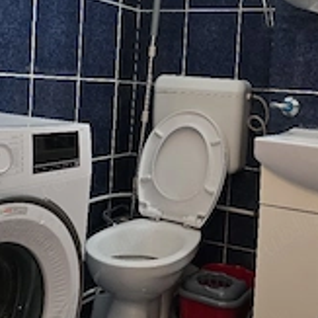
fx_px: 520
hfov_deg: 33.9
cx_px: 195
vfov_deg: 33.5
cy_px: 92
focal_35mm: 50
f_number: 1.7
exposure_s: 1/101
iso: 800
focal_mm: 6.3
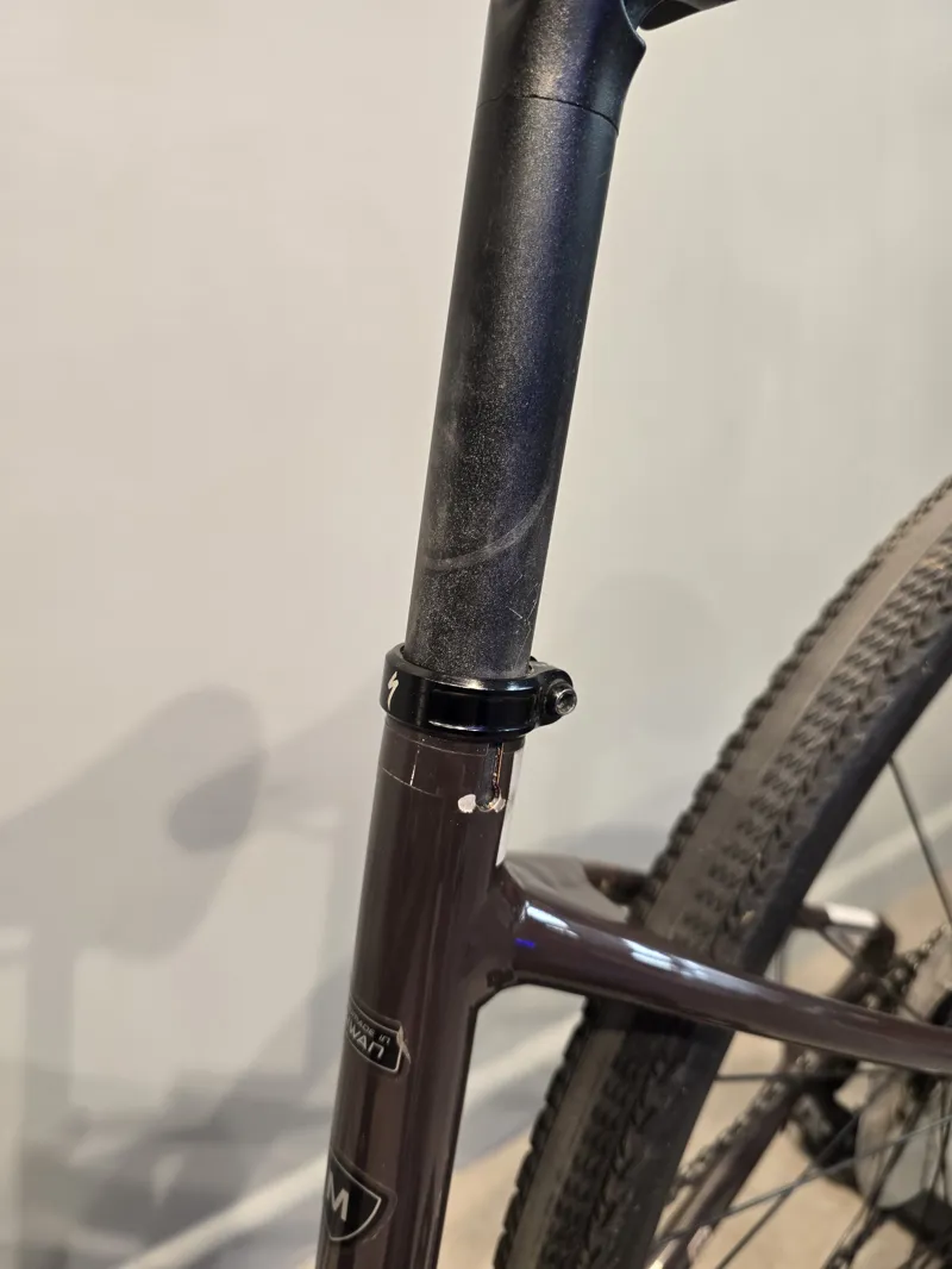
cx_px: 476
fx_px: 843
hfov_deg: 58.9
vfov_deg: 73.9
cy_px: 634
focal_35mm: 23
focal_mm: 6.3
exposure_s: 1/50
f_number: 1.7
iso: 125
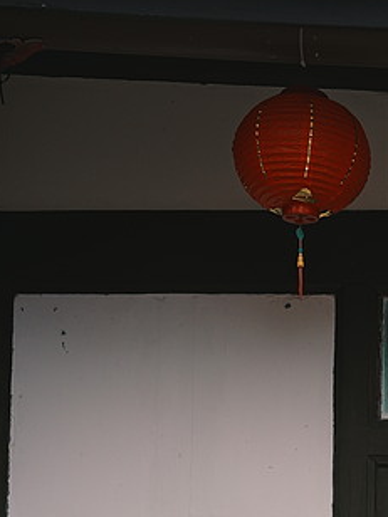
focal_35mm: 128
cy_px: 747
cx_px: 536
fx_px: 1913
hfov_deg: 11.2
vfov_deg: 14.5
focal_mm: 35
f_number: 5
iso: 200
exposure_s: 1/320
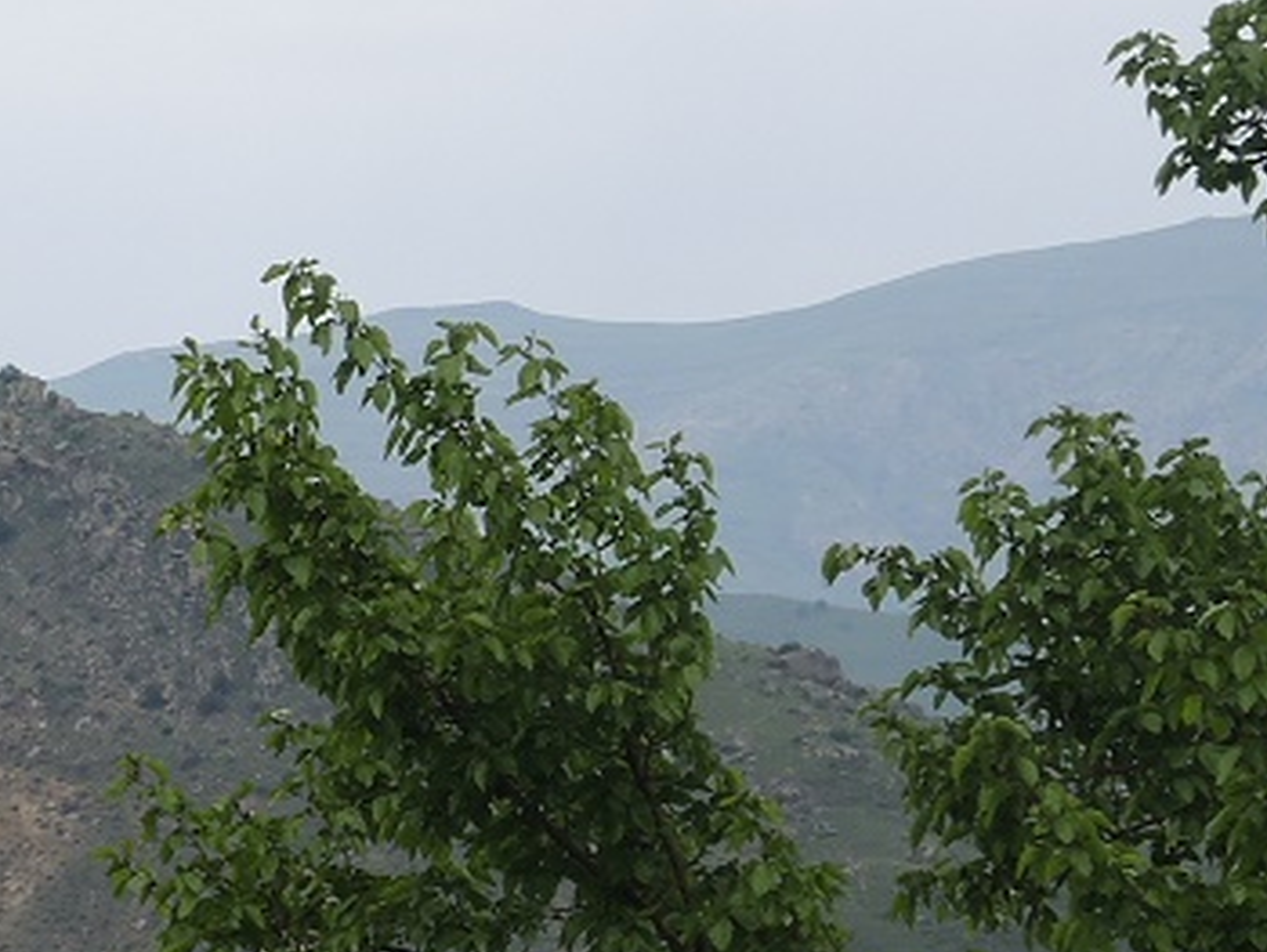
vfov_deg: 4.3
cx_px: -717
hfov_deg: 5.7
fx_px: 12563
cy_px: 456
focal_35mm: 343
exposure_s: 1/640
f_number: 3.2
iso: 80
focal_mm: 19.7
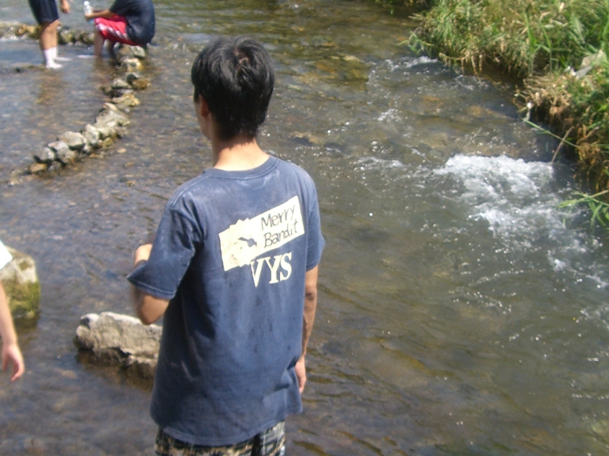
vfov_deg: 20.4
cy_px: 236
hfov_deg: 27.0
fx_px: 1267
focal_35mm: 72
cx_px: 352
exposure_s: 1/250
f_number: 4.3
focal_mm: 6.2
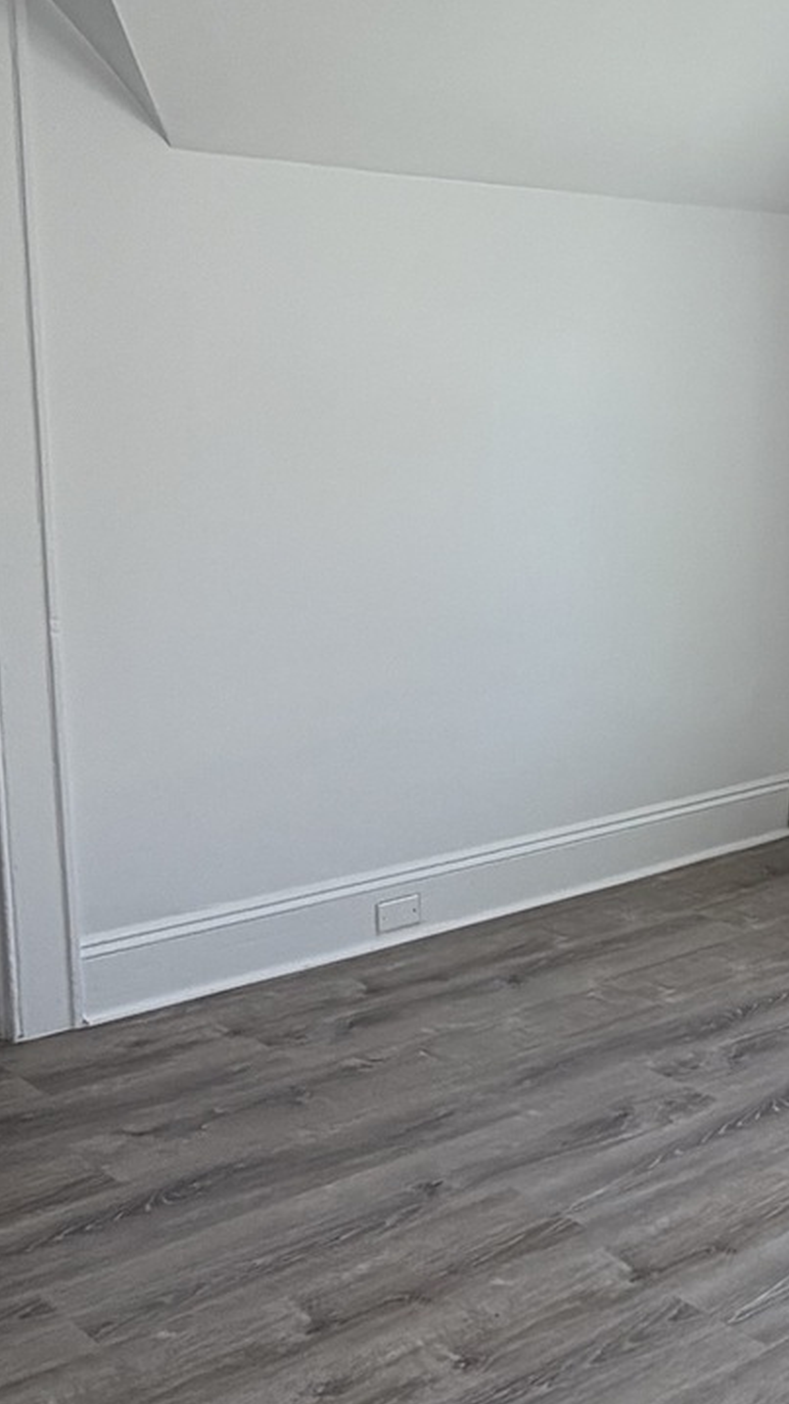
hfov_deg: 23.0
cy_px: 748
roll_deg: -2.1
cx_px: 869
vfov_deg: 42.1
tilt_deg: -11.3
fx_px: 1824
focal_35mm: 49
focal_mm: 2.22
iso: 64
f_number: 2.2
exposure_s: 1/120
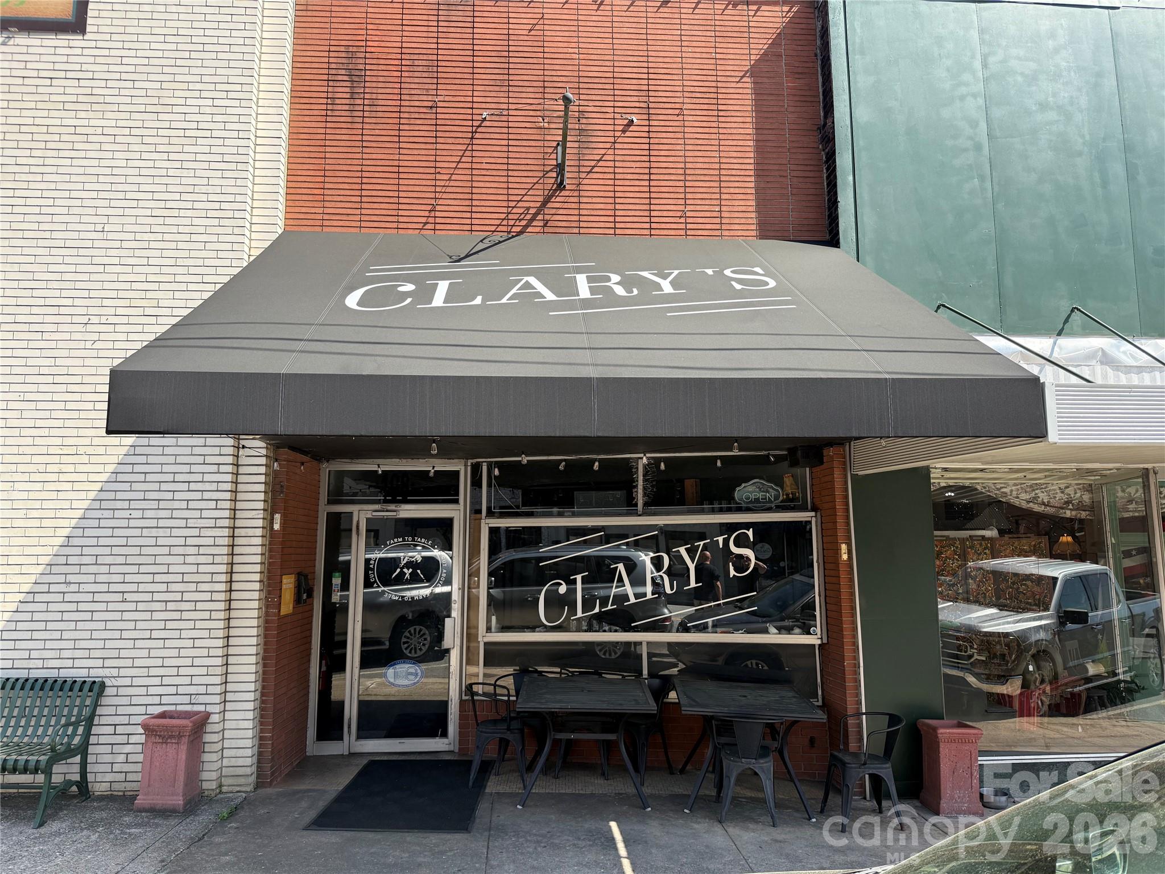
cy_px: 437
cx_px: 582
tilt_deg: +8.4
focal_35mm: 24
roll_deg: +0.2
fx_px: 808
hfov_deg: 71.6
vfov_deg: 56.8
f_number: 1.78
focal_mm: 6.76
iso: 100
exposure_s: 1/1618
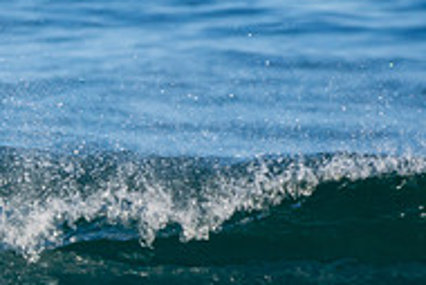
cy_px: 331
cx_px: -90
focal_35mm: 2292
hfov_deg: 0.9
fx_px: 27142
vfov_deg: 0.6
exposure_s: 1/1250
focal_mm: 500
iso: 360
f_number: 5.6
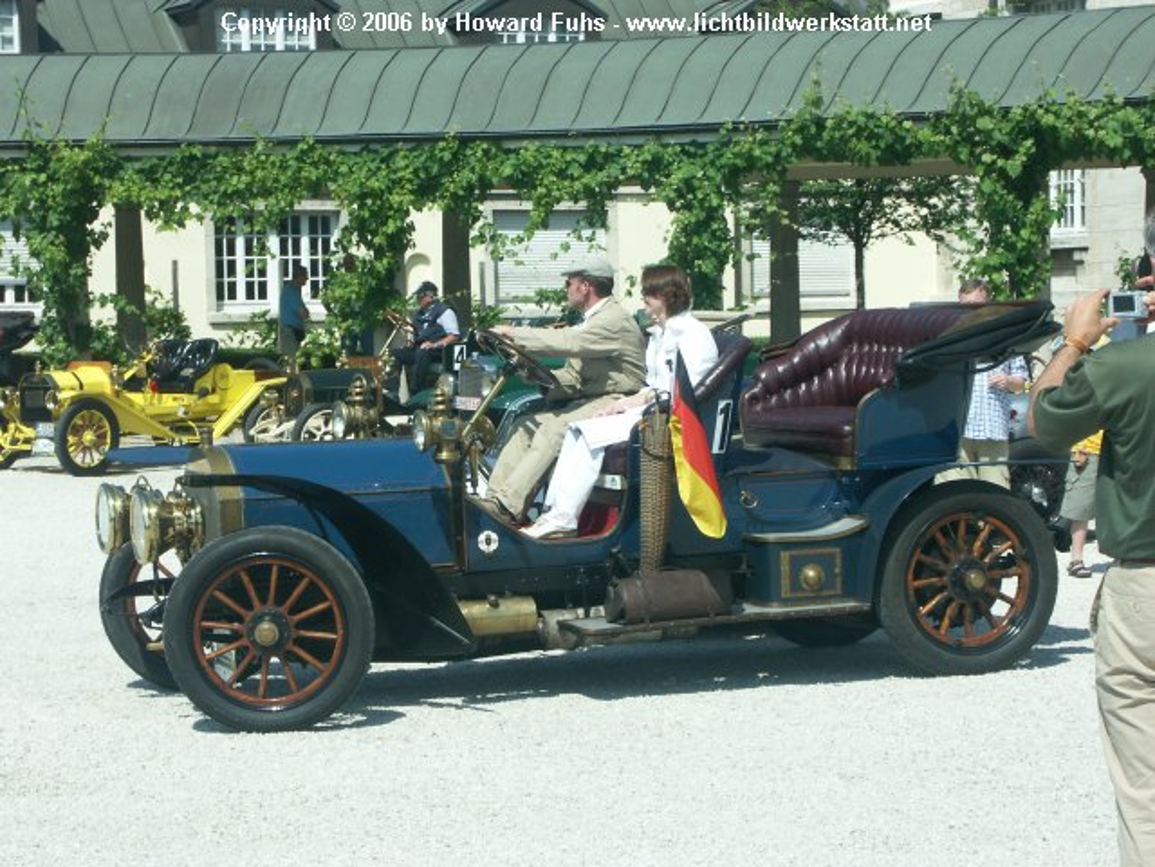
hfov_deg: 22.3
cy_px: 434
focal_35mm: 88
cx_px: 578
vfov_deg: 16.8
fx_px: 2936
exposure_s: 1/320
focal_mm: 21.95
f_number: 9
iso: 100
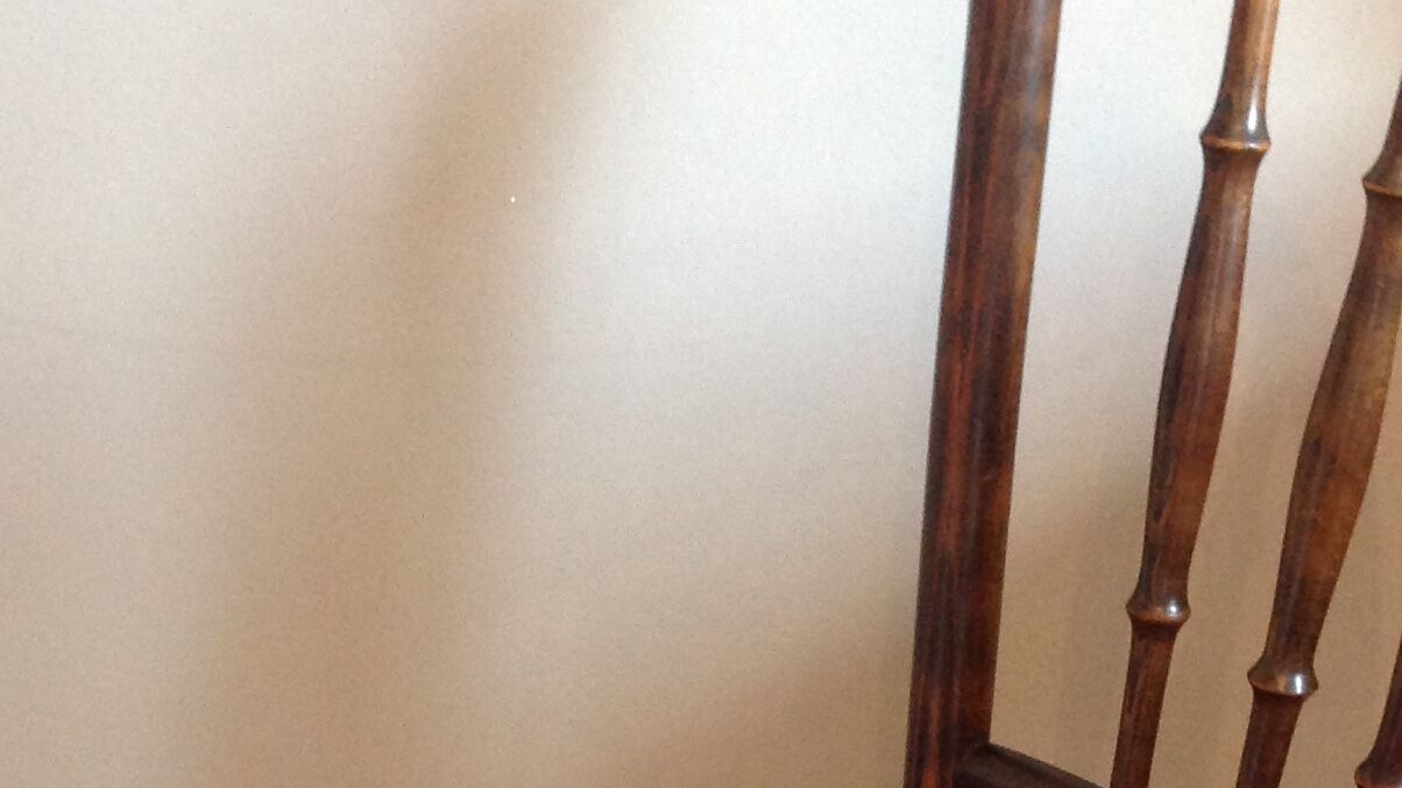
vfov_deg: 13.9
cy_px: 1151
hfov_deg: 25.9
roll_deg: +3.2
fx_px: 3048
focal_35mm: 82
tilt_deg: -35.4
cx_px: 838
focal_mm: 4.28
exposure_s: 1/17
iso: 200
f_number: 2.4
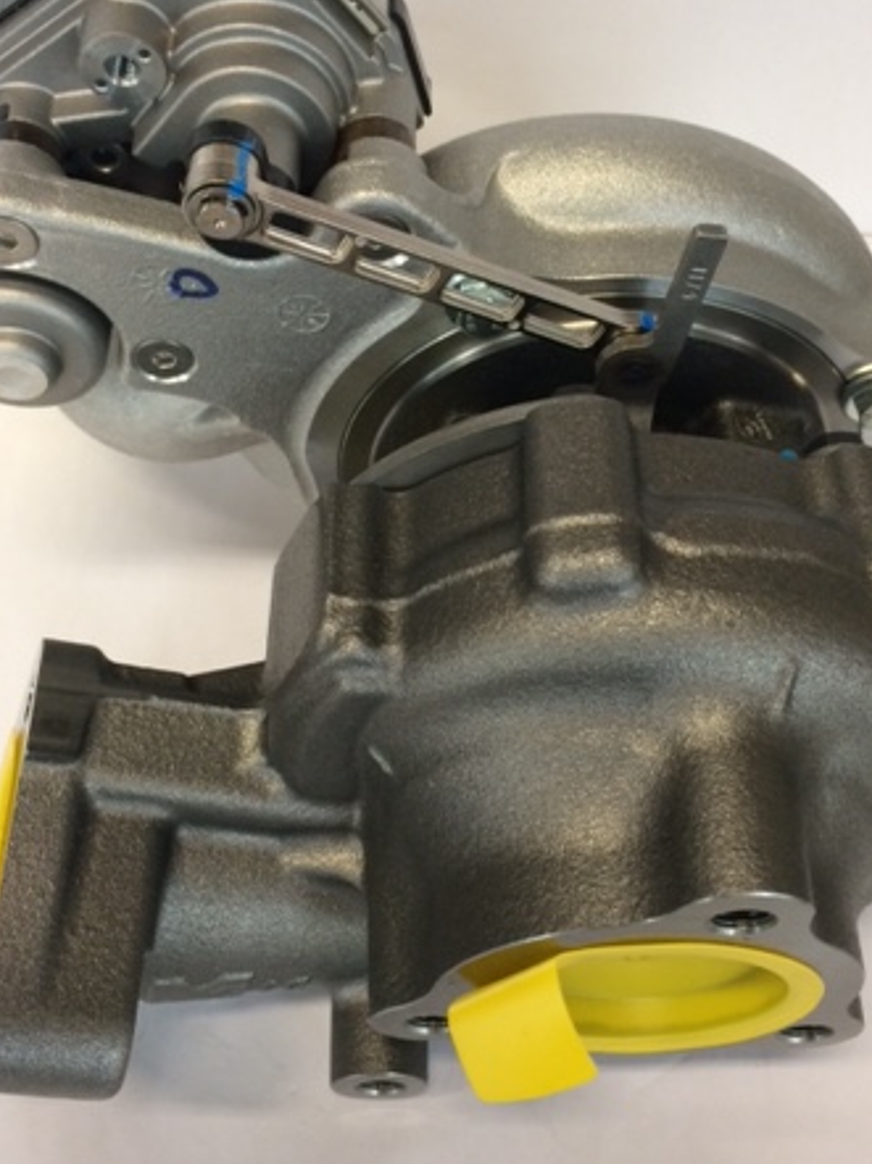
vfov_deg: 44.8
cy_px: 527
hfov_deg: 34.3
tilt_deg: -56.6
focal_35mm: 42
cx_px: 461
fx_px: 1412
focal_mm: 4.15
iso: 80
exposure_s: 1/33
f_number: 2.2
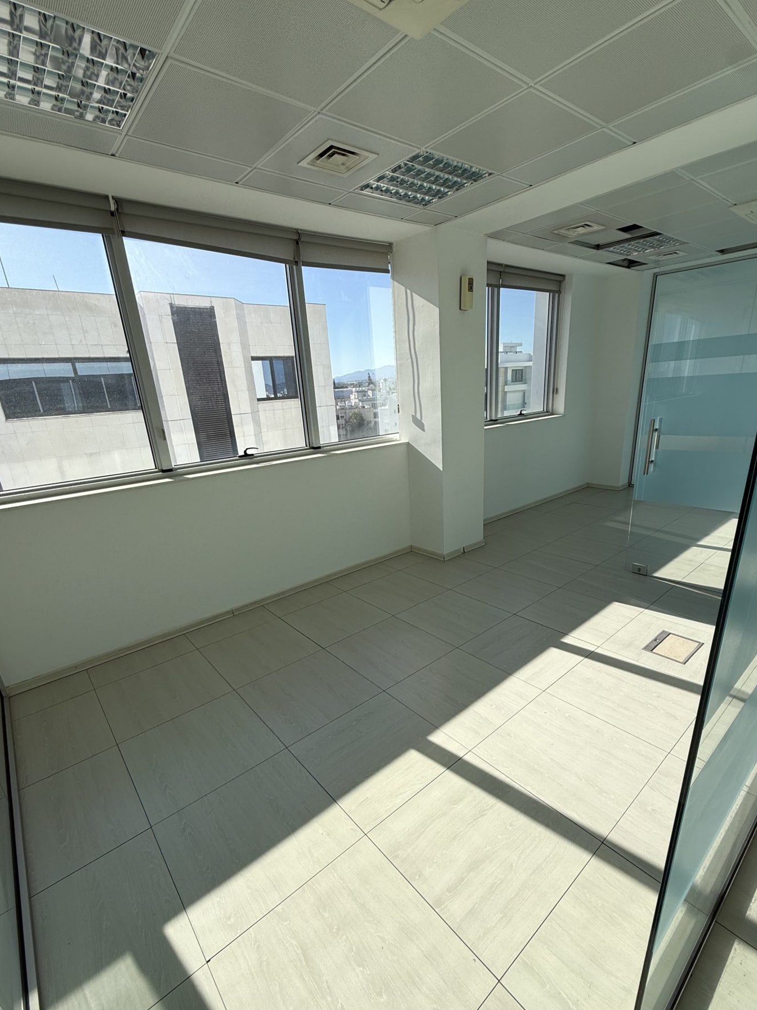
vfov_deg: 94.2
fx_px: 467
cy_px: 552
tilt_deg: -19.0
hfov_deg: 78.1
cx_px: 382
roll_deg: +3.0
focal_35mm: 16
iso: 50
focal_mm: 2.22
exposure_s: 1/901
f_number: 2.2
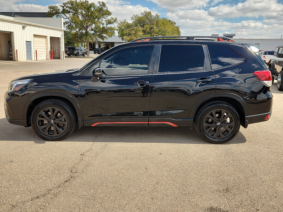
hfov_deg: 73.9
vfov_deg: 58.9
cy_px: 106
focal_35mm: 23
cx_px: 142
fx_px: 188
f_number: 1.8
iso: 50
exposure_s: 1/1111
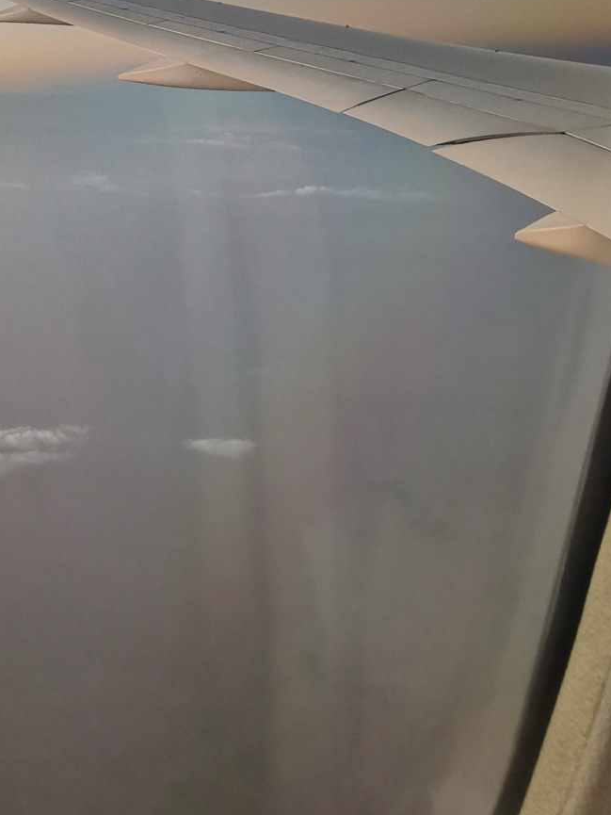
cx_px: 41
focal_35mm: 37
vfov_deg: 46.7
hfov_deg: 35.9
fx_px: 871
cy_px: 130
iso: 400
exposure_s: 1/40
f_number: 2.2
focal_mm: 2.35
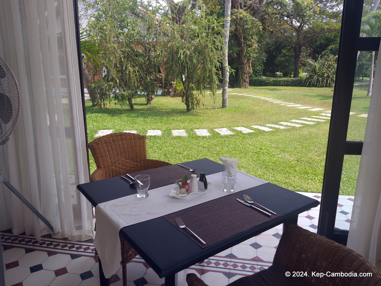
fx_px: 286
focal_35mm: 26
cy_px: 143
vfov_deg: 53.1
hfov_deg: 67.3
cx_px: 190
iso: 40
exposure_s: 1/517
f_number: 1.7
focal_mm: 3.93
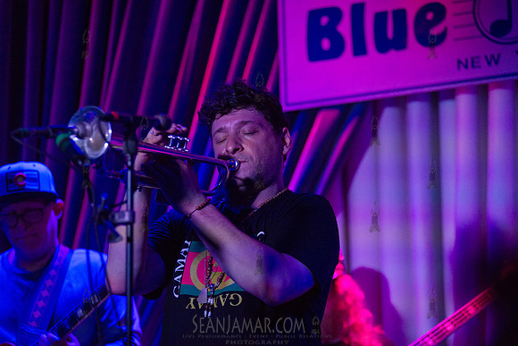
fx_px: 1799
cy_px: 173
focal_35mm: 125
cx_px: 259
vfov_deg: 11.0
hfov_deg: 16.4
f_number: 2.8
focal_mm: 125
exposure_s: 1/640
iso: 2500
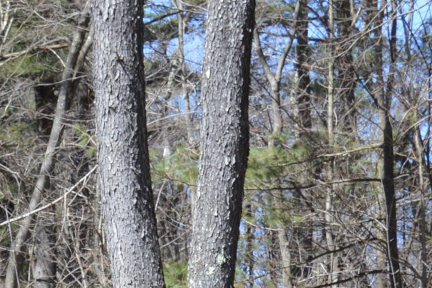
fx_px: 3165
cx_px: -279
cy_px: 658
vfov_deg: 5.1
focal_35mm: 264
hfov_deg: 7.6
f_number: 6.3
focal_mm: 38
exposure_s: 1/160
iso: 100
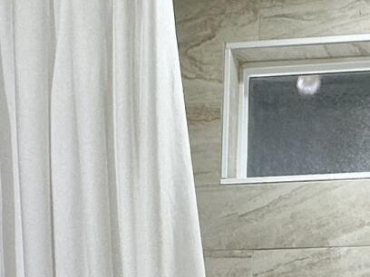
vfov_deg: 13.0
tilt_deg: -4.7
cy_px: 505
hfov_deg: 19.1
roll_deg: -1.3
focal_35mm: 103
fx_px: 1101
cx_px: 185
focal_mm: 2.22
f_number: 2.2
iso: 125
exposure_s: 1/120
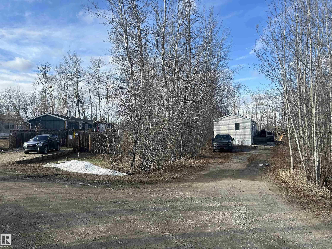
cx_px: 166
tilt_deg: -1.3
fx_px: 249
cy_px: 124
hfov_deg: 67.3
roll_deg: +1.7
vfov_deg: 53.1
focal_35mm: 26
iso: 50
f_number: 1.5
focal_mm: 5.7
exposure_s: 1/2208
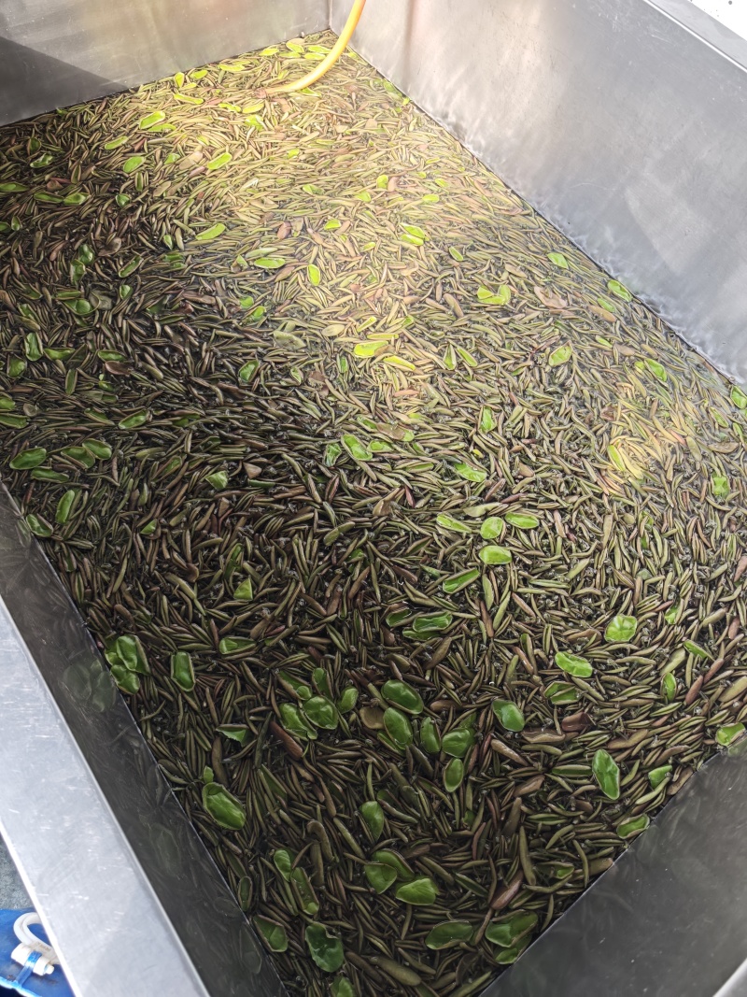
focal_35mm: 23
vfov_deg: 73.9
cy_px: 498
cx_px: 374
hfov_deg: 58.9
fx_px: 662
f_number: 1.62
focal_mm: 6.55
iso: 100
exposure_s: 1/111
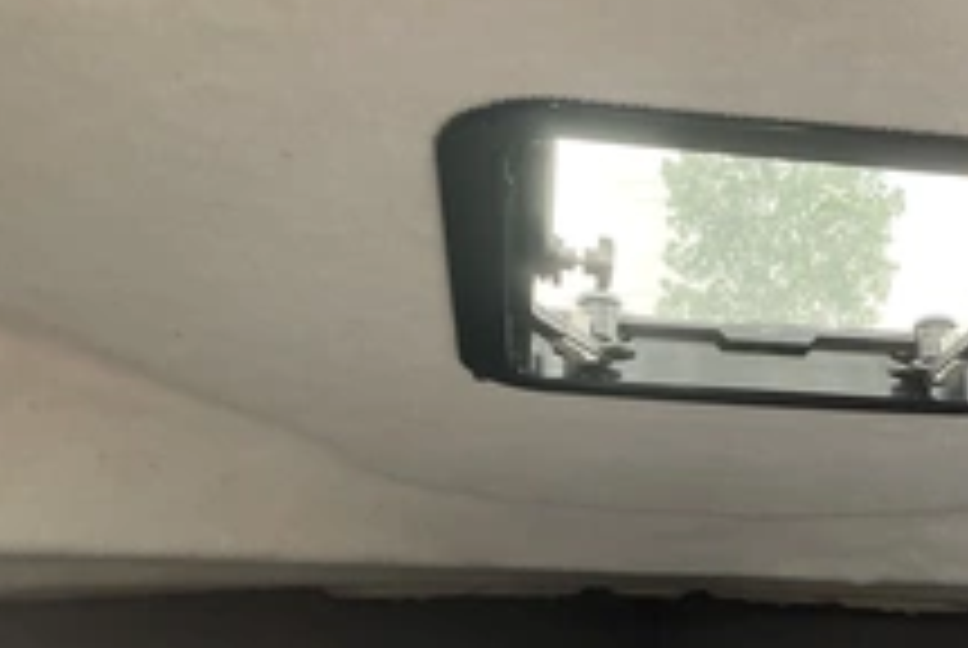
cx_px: 815
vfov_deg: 23.8
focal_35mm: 56
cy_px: 531
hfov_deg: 34.2
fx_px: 1508
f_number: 1.8
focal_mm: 3
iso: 64
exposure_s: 1/94
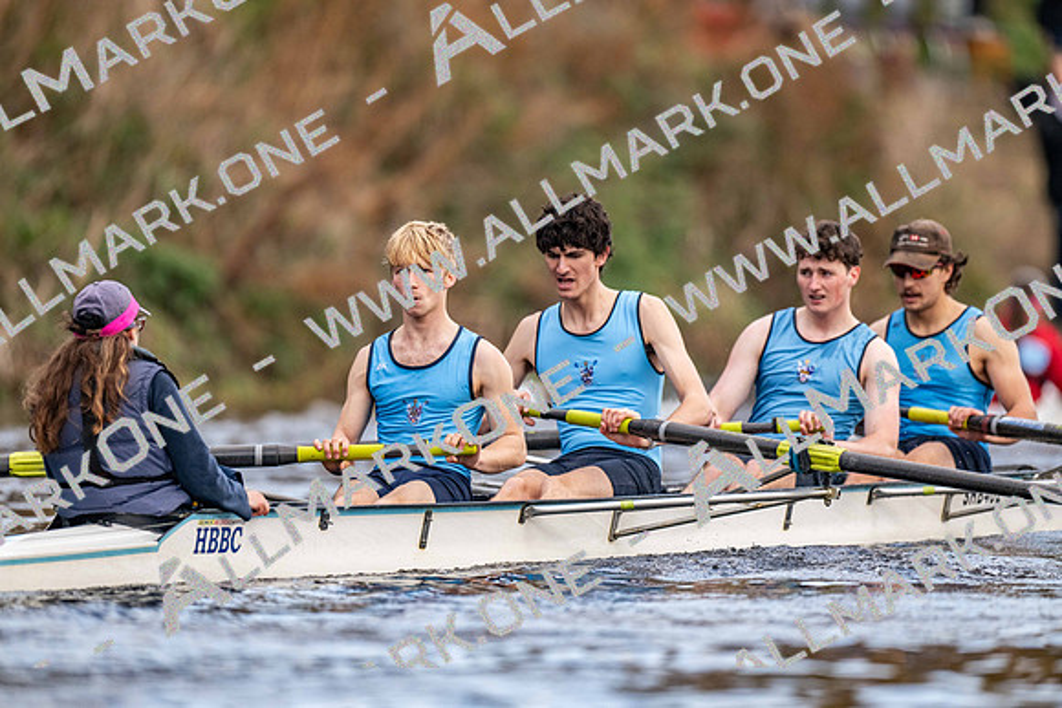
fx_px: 17703
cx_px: 531
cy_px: 354
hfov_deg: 3.4
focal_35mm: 600
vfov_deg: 2.3
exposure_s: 1/2500
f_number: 4
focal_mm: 600
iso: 1600
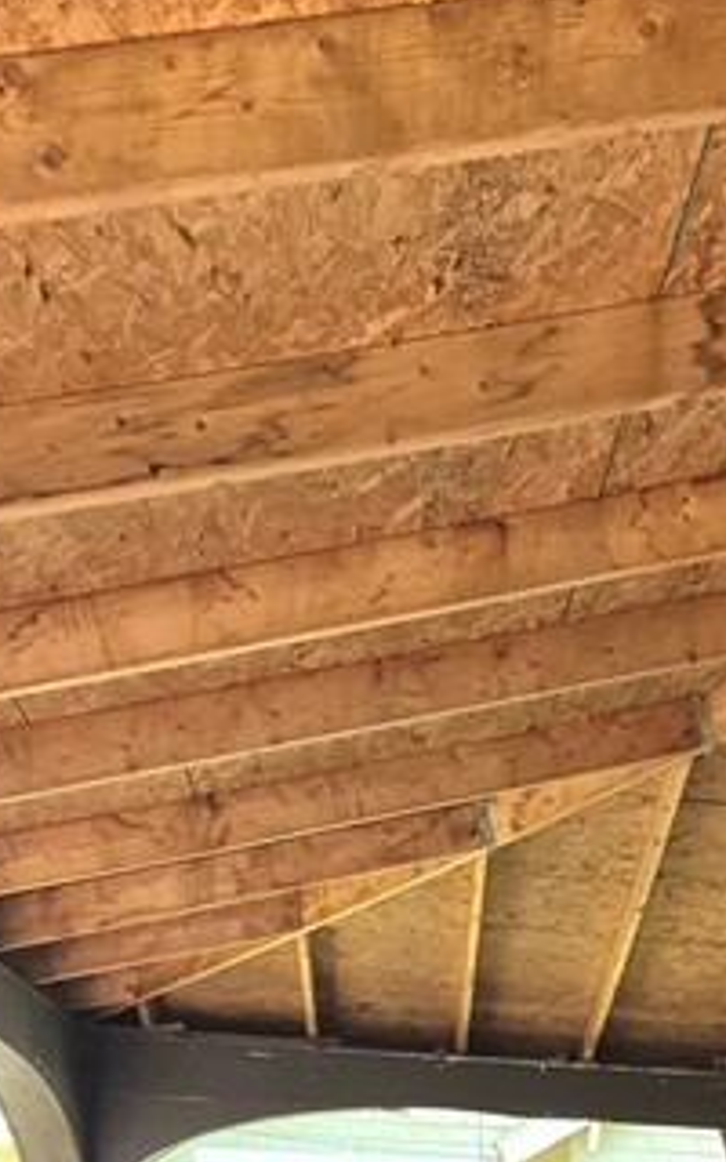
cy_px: 1540
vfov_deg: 32.7
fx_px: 1393
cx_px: 699
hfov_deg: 27.8
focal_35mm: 44
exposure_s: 1/120
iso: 32
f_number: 1.9
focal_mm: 2.2
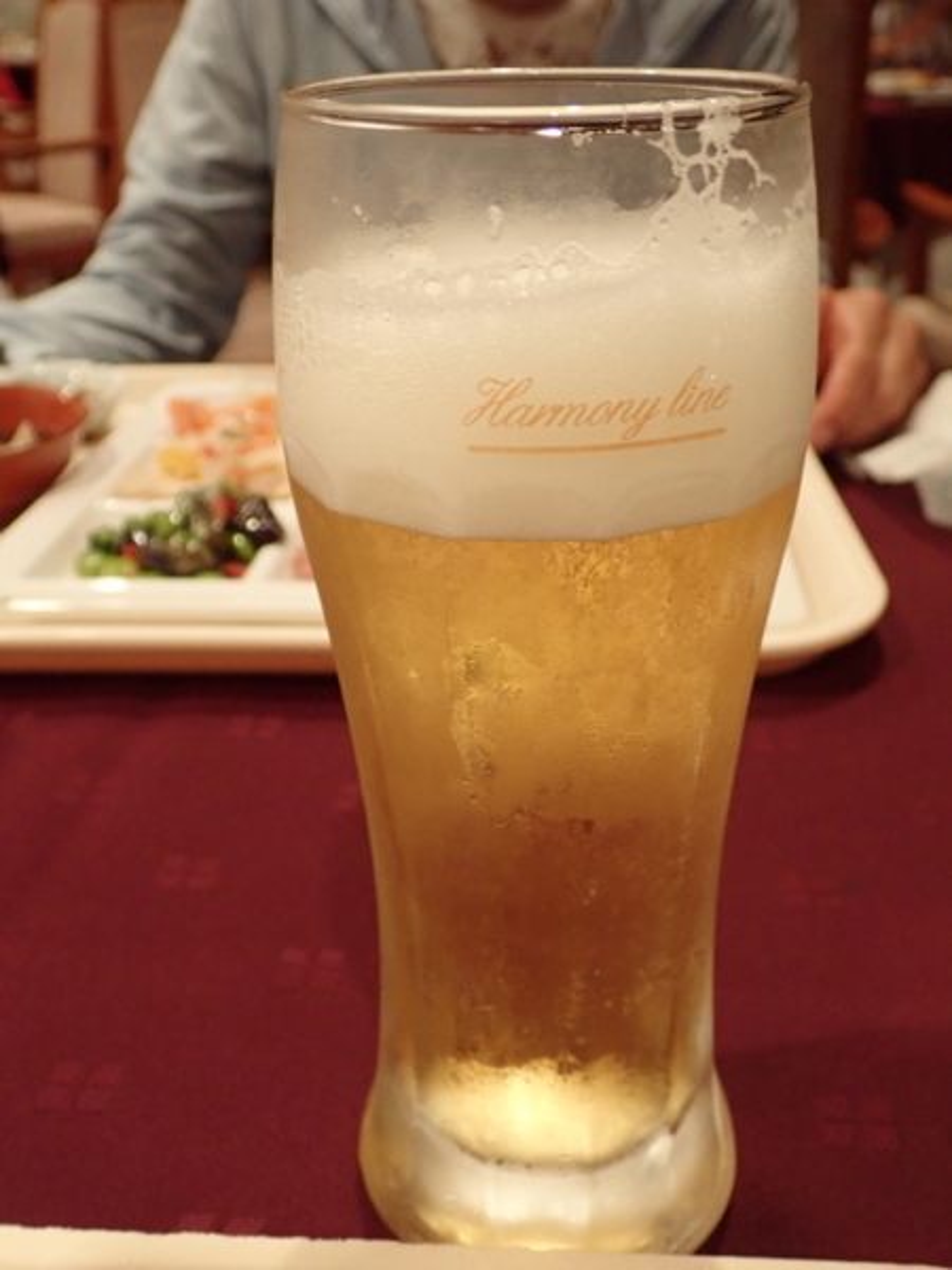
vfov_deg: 49.0
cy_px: 635
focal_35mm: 38
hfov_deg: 37.7
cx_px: 476
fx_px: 1393
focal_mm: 6.86
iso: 800
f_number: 2.7
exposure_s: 1/25
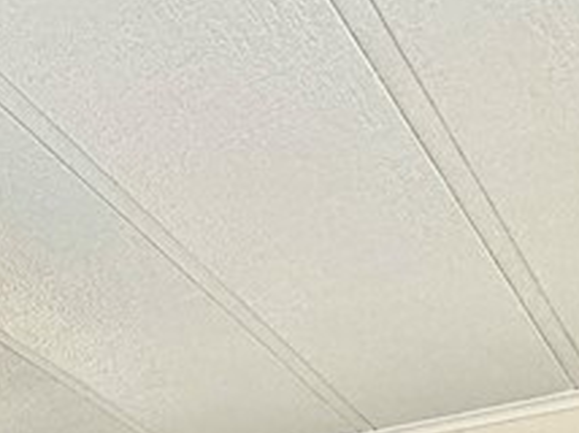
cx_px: -292
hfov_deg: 23.3
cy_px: 844
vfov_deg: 16.8
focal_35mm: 67
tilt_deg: -4.8
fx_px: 1119
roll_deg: +0.4
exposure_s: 1/120
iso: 250
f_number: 2.2
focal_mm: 2.22
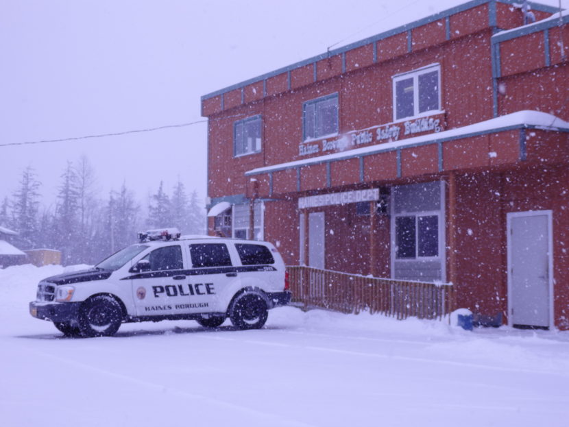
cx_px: 284
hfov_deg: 35.5
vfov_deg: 27.0
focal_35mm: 54
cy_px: 214
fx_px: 888
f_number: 4.1
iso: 100
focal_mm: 9.8
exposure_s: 1/320
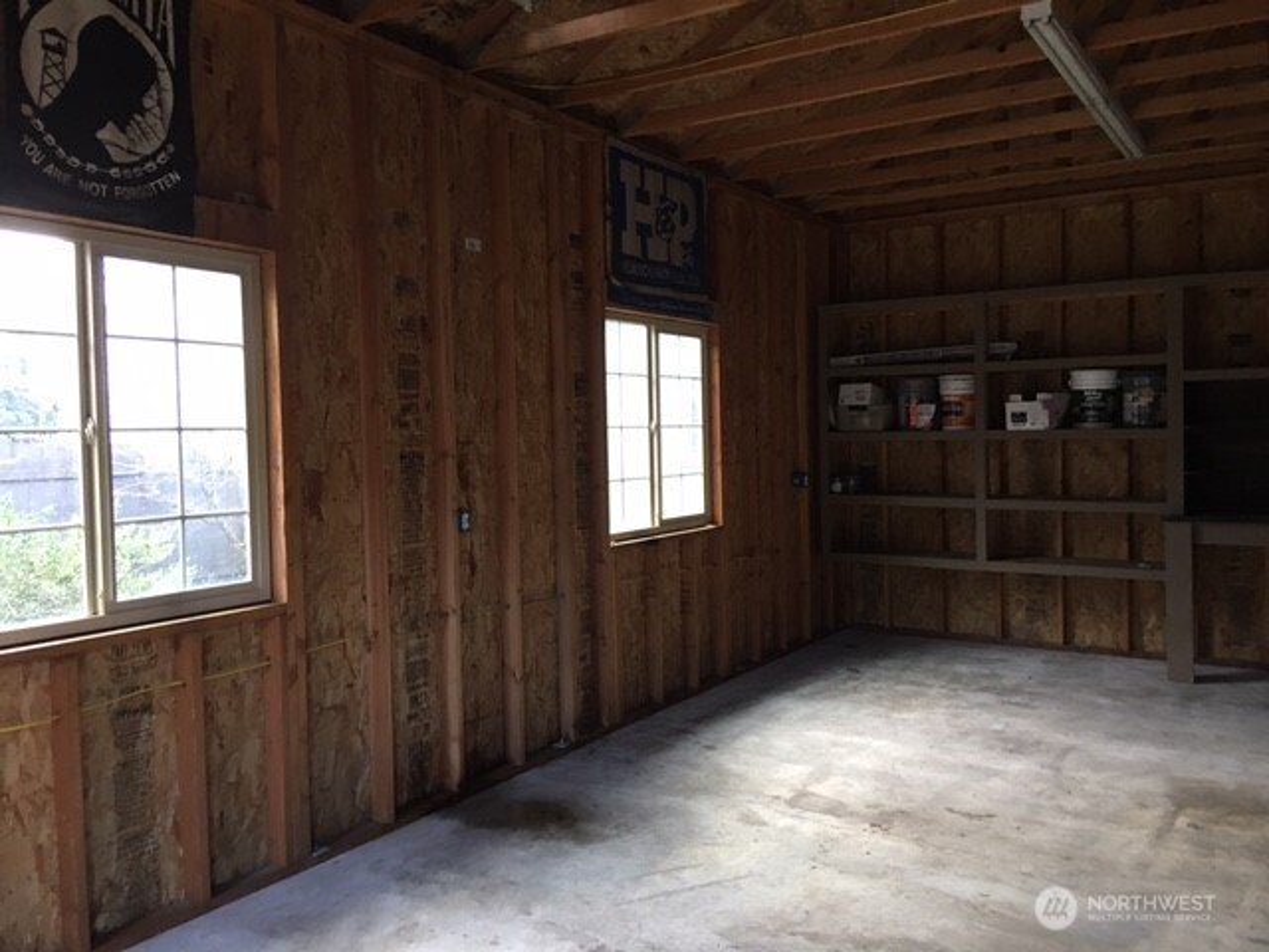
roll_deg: -0.5
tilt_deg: -1.9
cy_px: 476
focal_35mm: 29
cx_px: 634
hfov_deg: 61.7
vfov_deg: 48.2
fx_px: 1063
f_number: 2.2
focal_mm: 4.15
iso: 80
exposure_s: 1/10
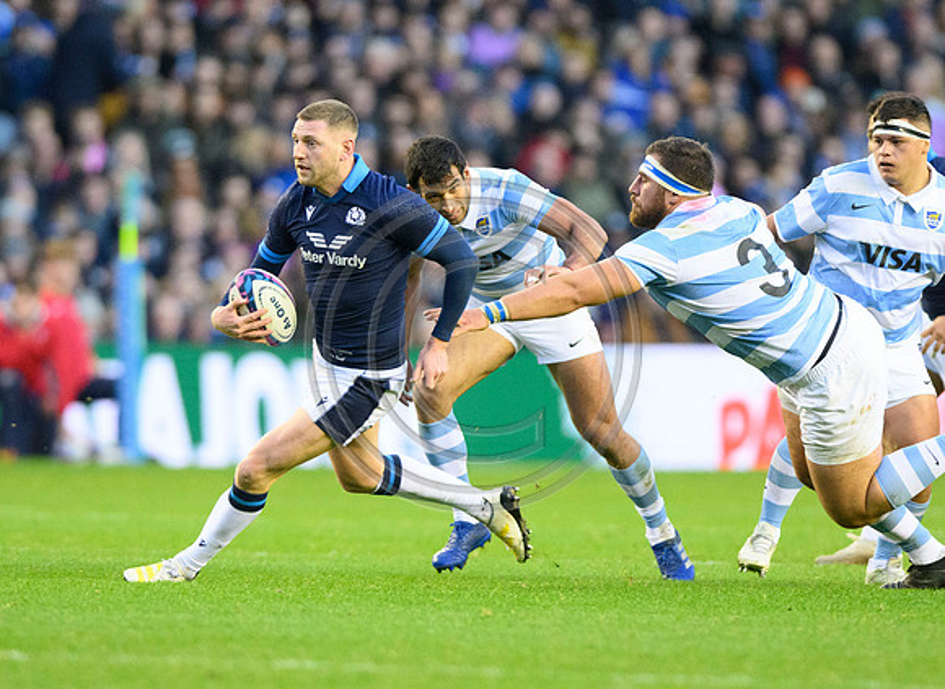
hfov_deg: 2.6
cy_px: 432
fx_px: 20609
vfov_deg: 1.9
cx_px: 409
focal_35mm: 762
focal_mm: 400
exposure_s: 1/1000
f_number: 3.5
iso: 5000
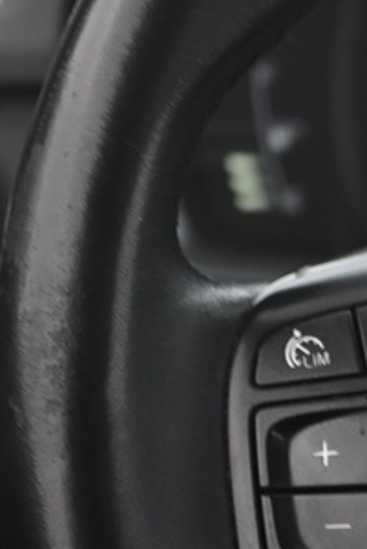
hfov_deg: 5.7
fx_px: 3620
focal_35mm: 237
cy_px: 367
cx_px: -362
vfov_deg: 8.7
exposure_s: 1/8
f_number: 4
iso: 1000
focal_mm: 44
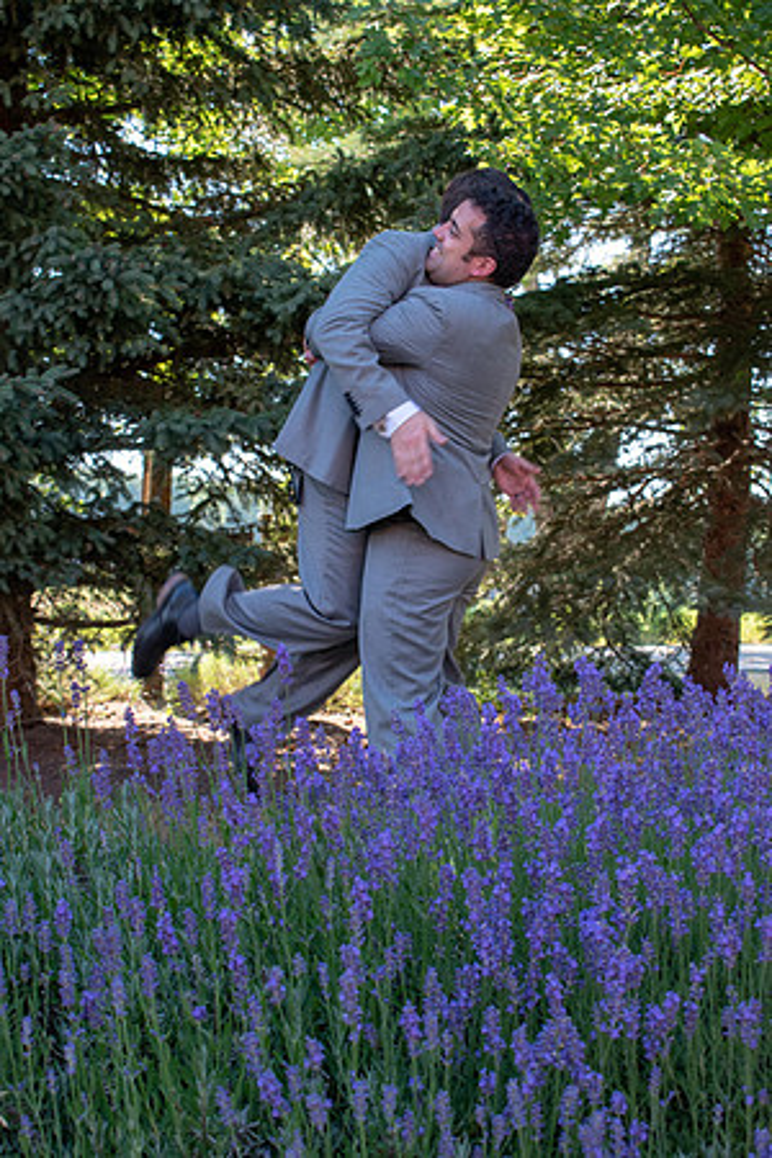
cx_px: 386
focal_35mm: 54
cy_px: 579
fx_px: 1737
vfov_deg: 36.9
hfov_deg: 25.1
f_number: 7.1
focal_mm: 36
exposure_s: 1/200
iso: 400
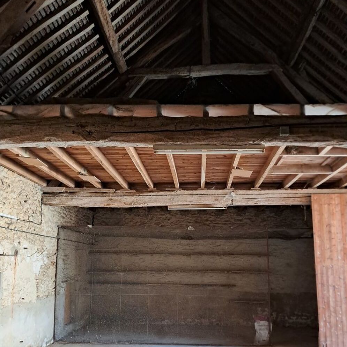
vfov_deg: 50.6
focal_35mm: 32
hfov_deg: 51.1
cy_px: 217
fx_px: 363
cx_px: 174
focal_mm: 4
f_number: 1.8
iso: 500
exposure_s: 1/60
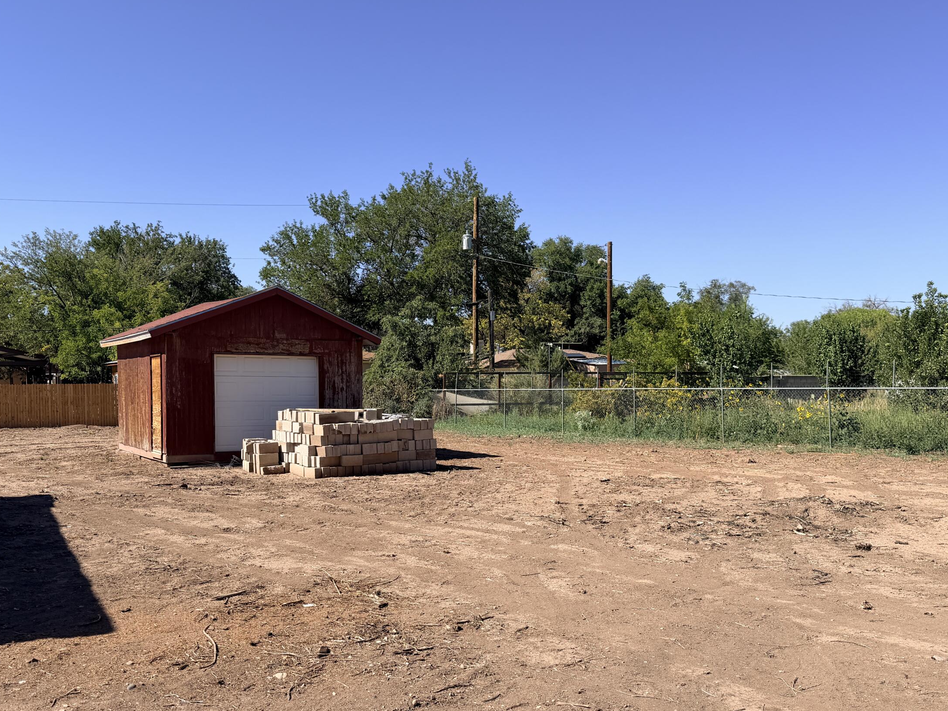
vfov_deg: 42.8
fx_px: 904
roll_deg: +0.8
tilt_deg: -1.5
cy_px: 409
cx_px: 444
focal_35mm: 33
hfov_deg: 55.3
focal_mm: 6.76
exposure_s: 1/4673
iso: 80
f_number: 1.78
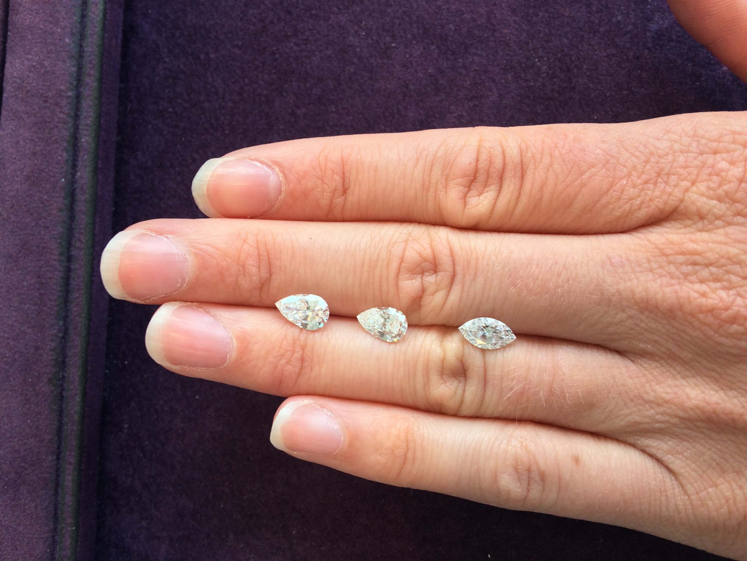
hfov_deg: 61.7
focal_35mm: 29
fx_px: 626
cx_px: 374
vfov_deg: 48.2
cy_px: 280
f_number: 2.2
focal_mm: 4.15
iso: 64
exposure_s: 1/100
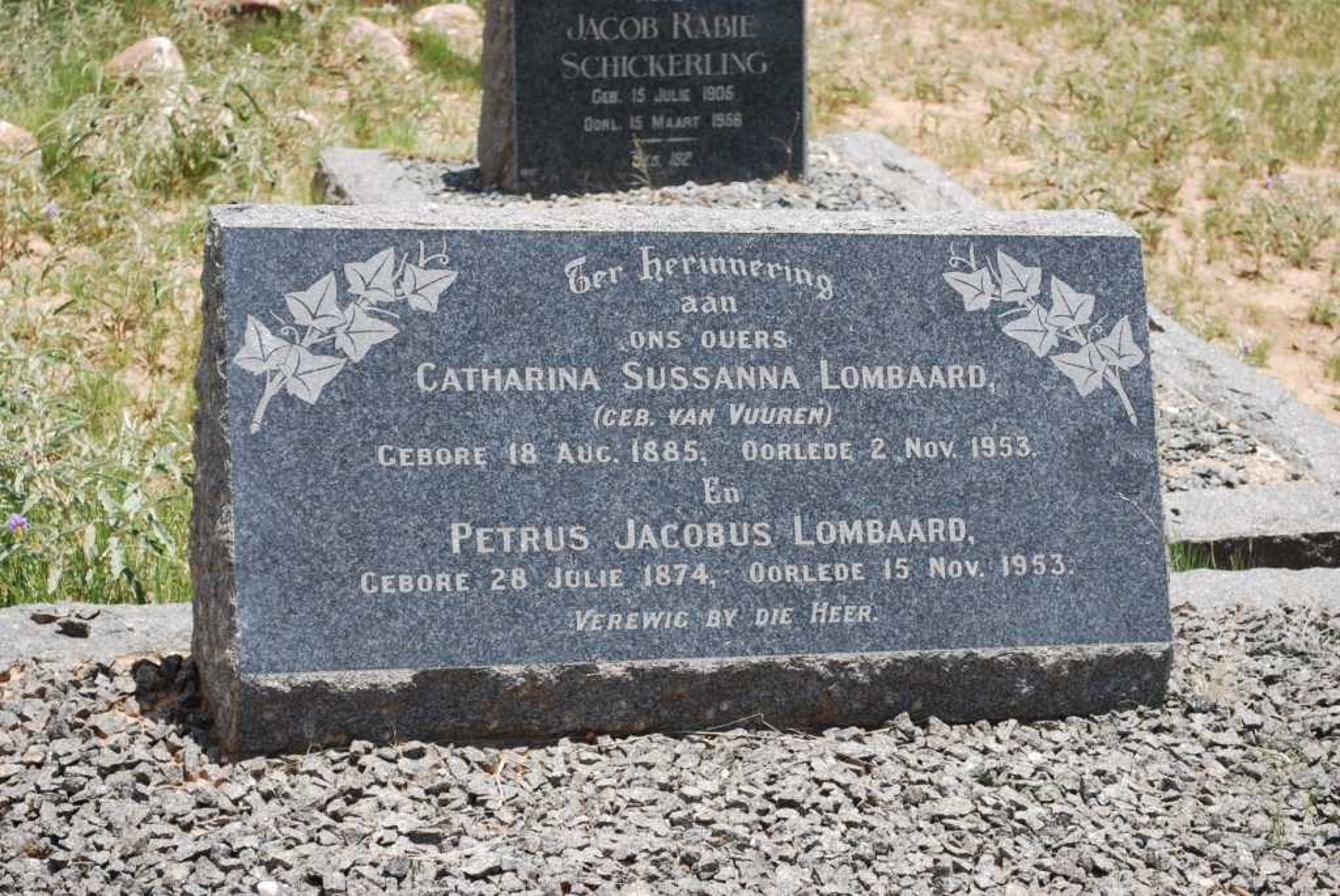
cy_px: 448
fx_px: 3074
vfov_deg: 16.6
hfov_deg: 24.6
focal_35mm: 82
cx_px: 670
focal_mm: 55
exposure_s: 1/200
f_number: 7.1
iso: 100
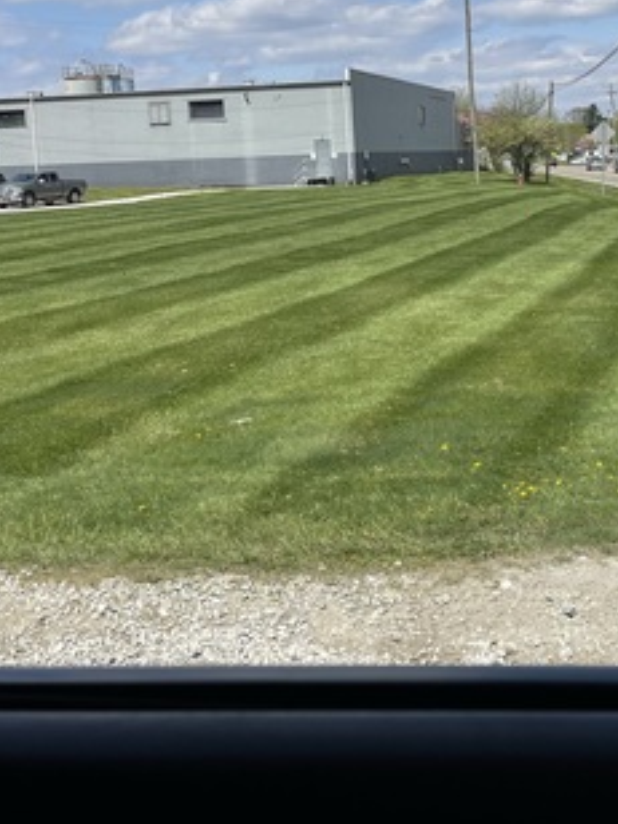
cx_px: 482
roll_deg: +2.8
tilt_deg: -5.3
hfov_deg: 31.5
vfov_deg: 41.3
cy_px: 247
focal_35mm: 45
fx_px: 1071
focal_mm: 5.1
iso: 32
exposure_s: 1/4717
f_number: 1.6
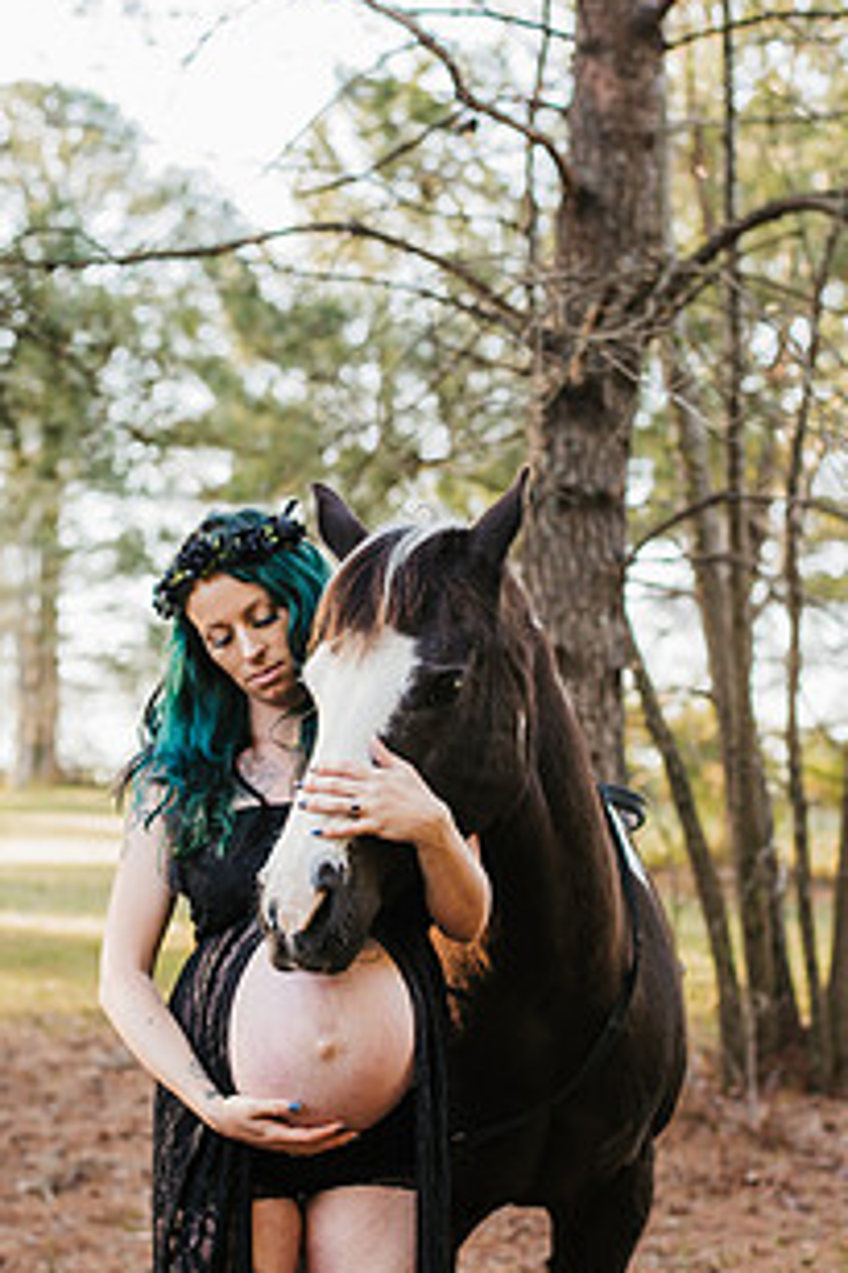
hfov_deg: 18.6
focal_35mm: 73
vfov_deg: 27.7
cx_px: 376
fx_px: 2582
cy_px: 744
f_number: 2.8
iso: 100
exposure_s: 1/100
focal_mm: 50
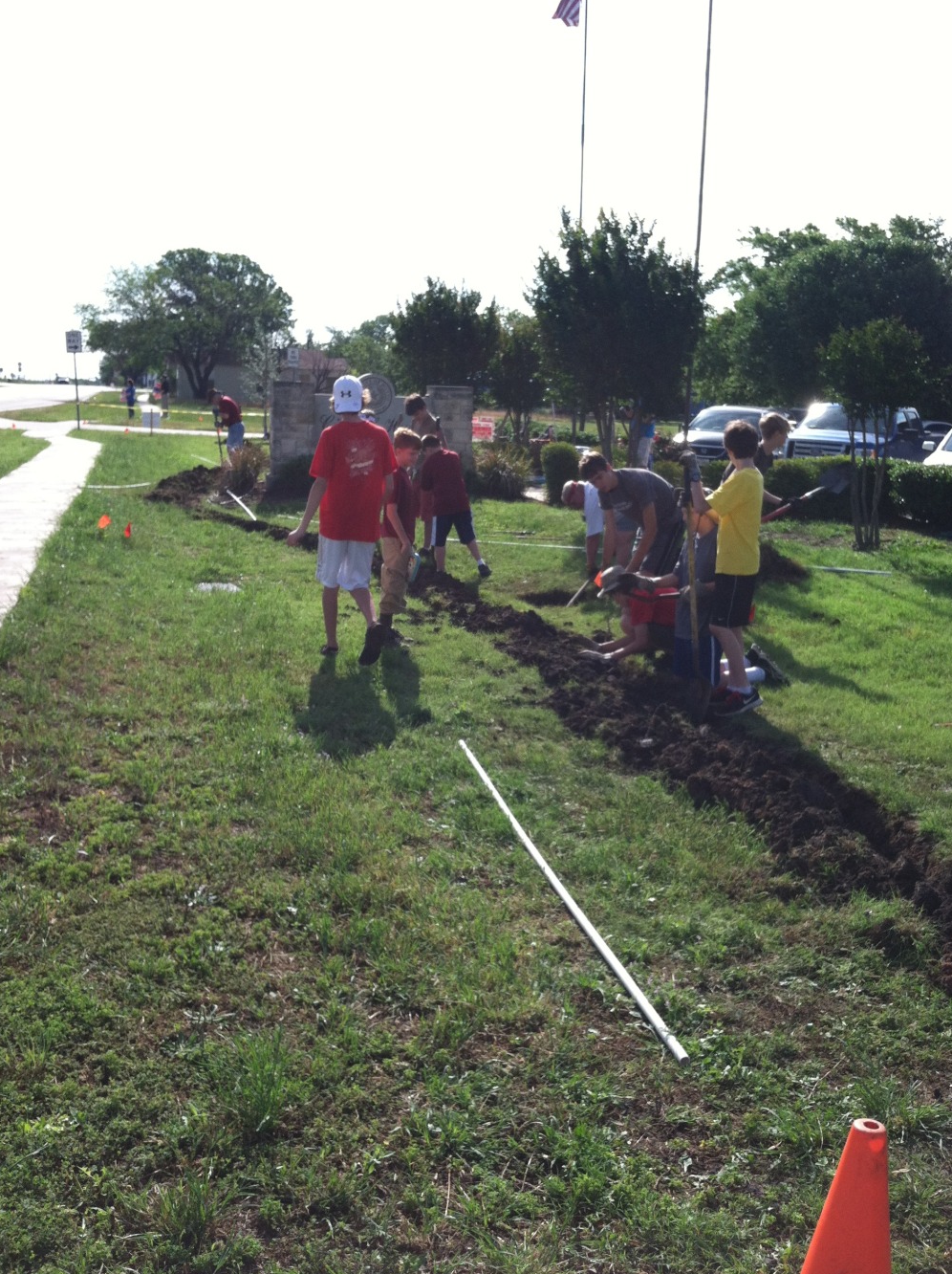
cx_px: 472
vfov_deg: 51.4
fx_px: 1323
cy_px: 635
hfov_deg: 39.6
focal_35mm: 36
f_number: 2.8
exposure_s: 1/1000
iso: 80
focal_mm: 3.85
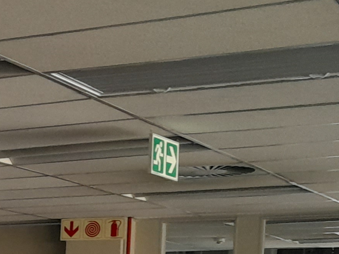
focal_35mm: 125
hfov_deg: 13.7
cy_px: 427
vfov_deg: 11.2
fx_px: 1224
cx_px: -309
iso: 200
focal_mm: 4
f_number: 1.8
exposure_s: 1/60
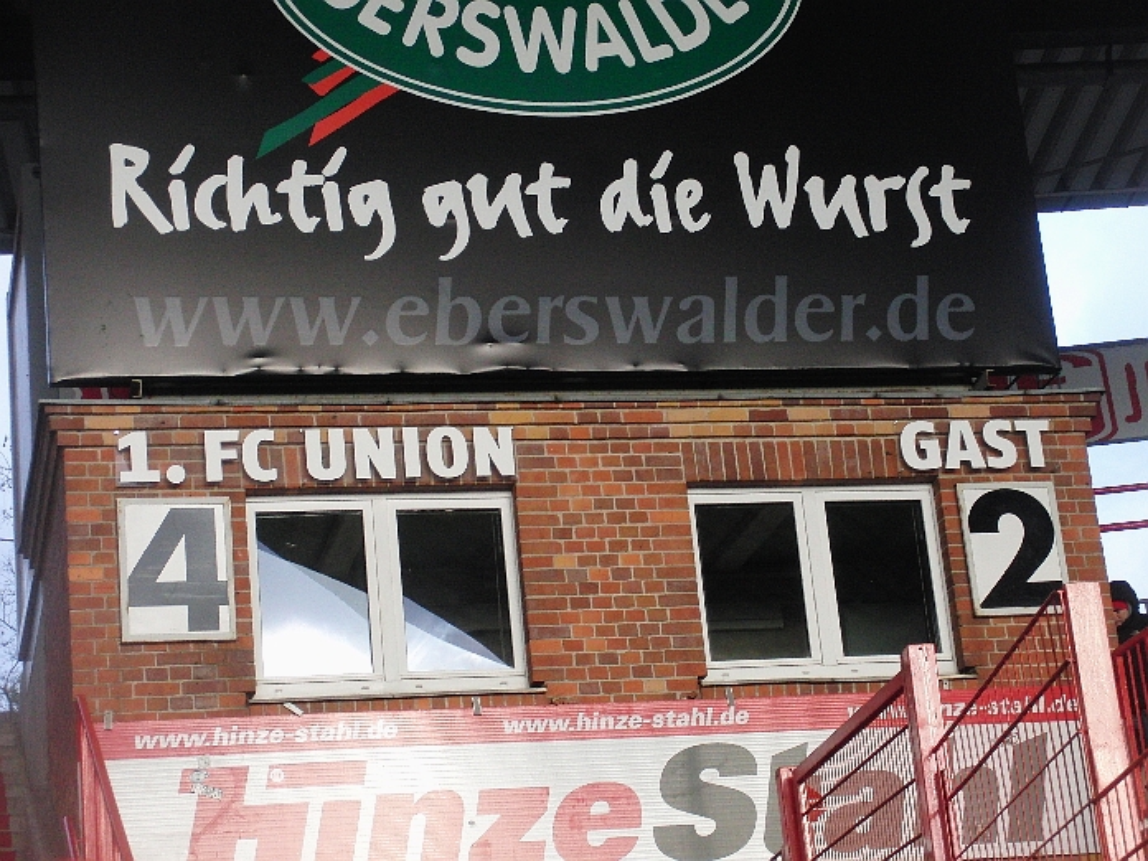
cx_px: 574
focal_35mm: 83
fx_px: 2753
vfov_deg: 17.8
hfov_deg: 23.6
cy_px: 430
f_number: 4.1
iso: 400
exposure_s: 1/400
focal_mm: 14.35
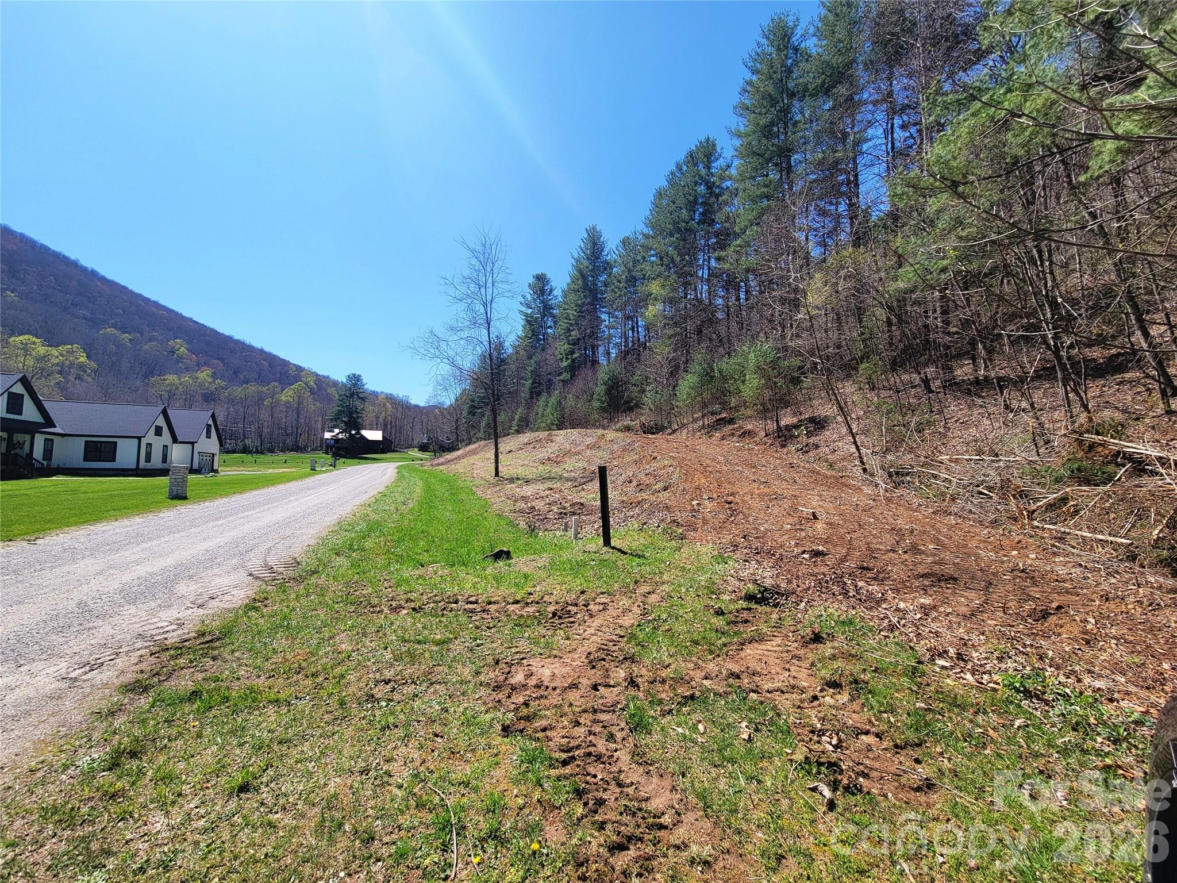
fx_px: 442
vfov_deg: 89.9
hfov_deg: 106.2
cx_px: 588
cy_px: 442
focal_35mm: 13
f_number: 2.2
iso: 50
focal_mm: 2.2
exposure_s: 1/1418
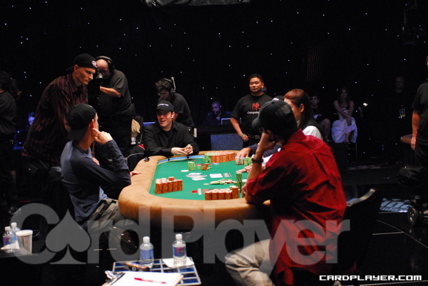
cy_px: 143
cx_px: 214
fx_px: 500
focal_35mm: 42
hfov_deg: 46.4
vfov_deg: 32.0
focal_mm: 28
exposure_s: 1/90
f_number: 2.8
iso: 1600
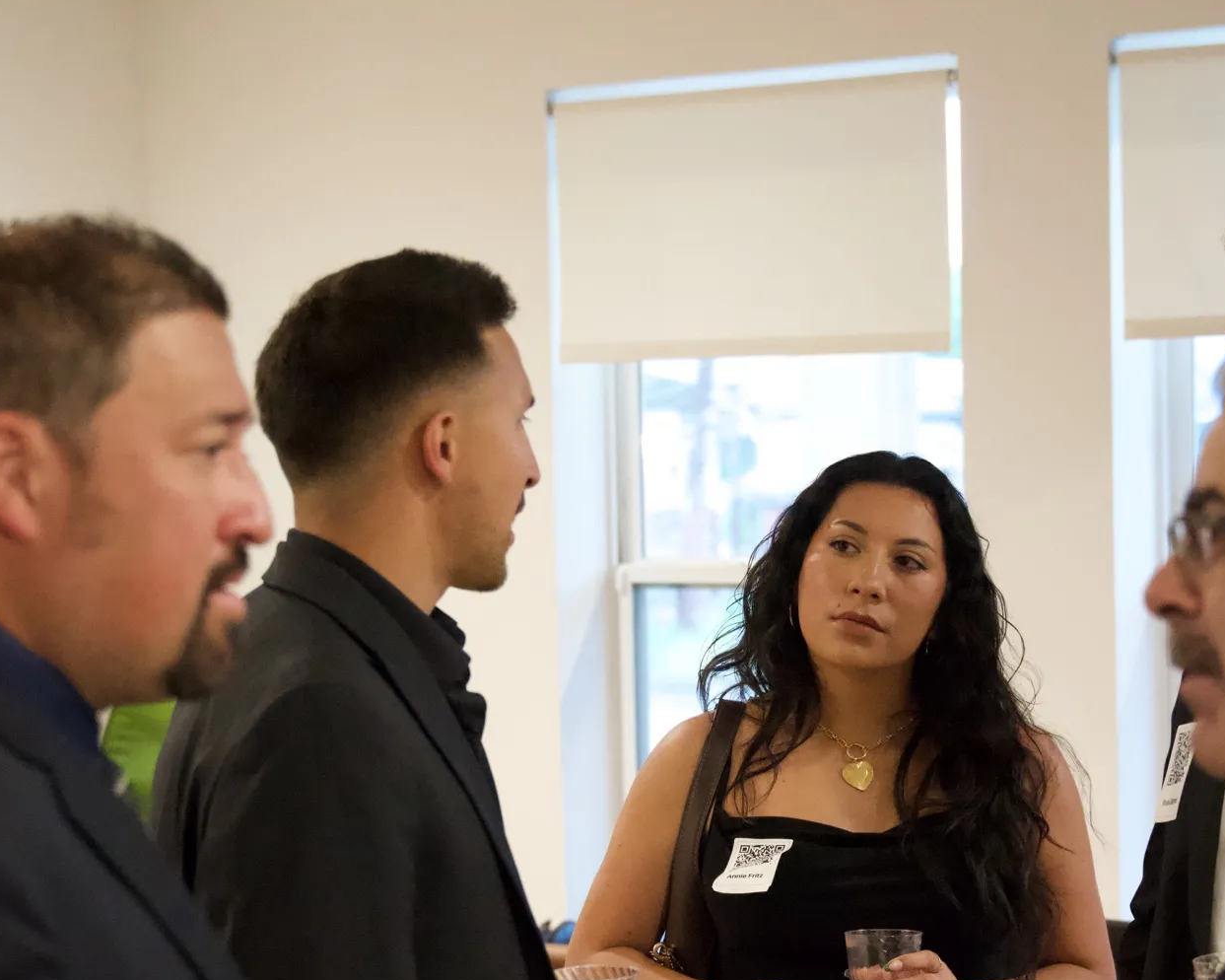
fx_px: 3154
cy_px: 622
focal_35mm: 87
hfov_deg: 22.0
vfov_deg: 17.6
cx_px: 688
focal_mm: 40
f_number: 2.8
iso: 10000
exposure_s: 1/200
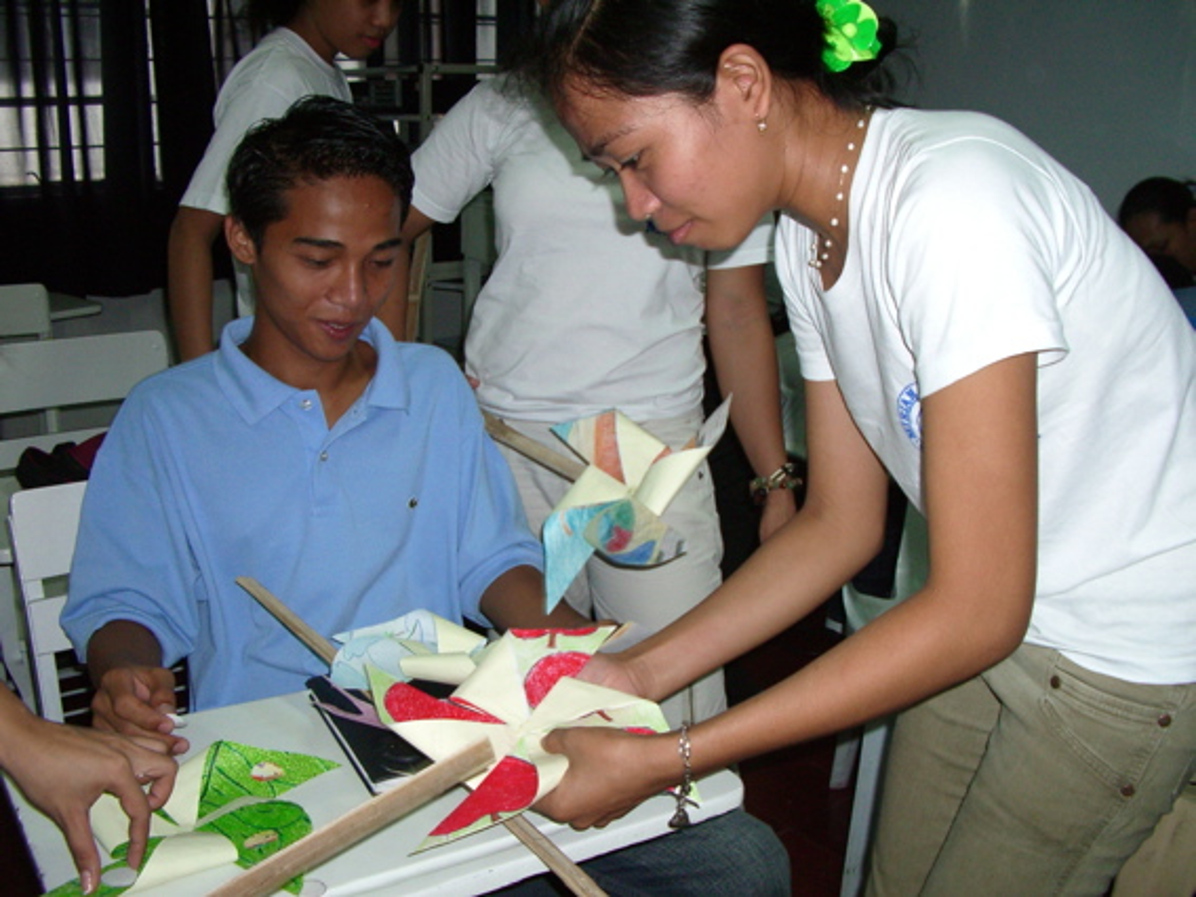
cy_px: 448
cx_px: 598
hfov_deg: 52.6
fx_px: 1209
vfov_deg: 40.7
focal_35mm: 35
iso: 200
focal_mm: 5.8
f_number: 2.6
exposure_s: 1/60
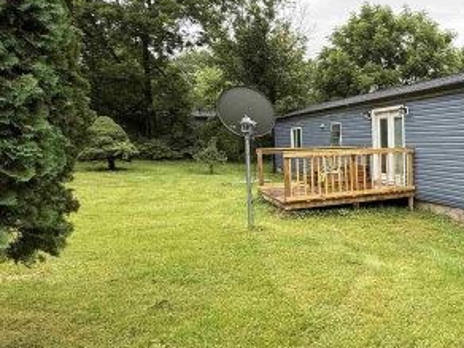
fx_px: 429
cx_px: 454
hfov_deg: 48.0
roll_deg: +0.8
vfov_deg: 44.2
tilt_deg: -5.0
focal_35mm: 32
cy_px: 173
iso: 64
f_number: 2.2
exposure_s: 1/390
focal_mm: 2.22
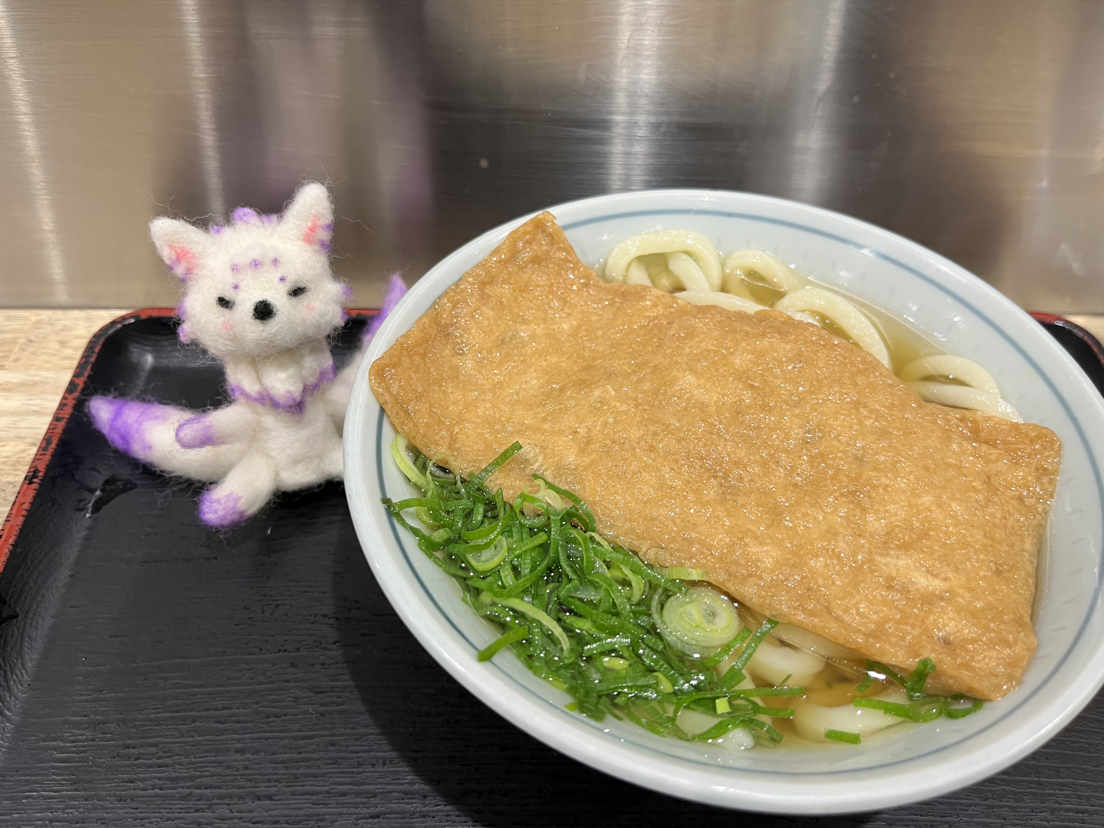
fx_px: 829
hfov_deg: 67.3
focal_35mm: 26
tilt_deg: -49.0
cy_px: 414
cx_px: 552
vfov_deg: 53.1
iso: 125
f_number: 1.6
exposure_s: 1/83
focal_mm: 5.1
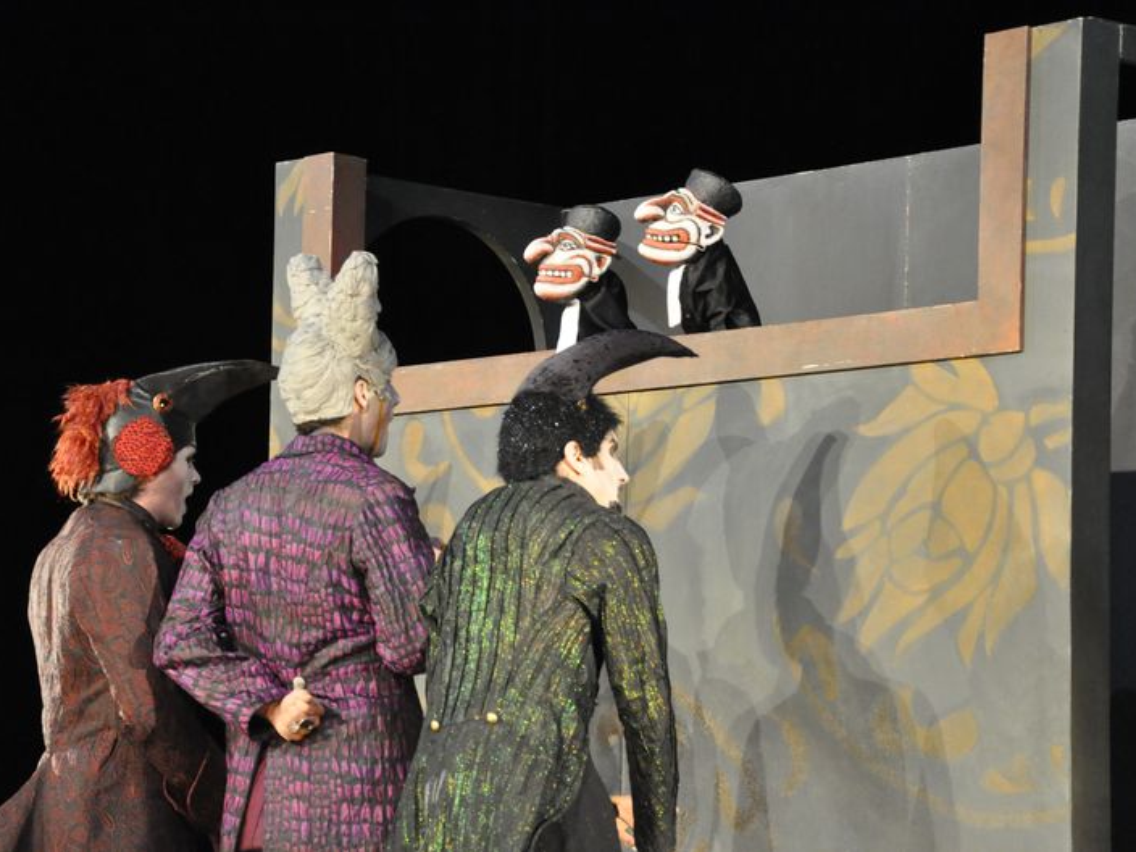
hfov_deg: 15.1
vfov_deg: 11.3
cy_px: 425
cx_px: 560
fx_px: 4299
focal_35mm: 131
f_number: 5.3
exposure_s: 1/90
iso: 3200
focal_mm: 80
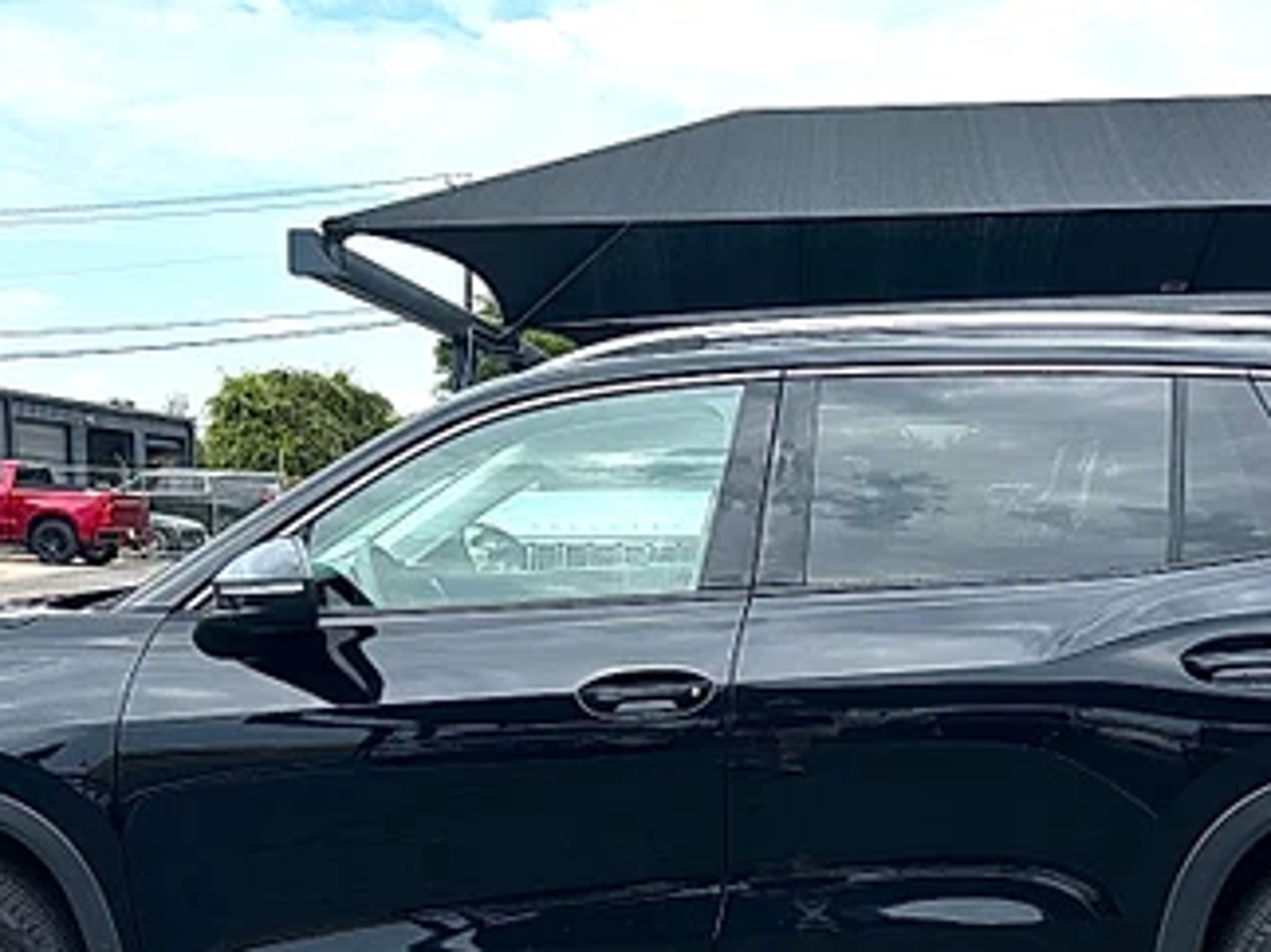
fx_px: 1909
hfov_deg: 36.8
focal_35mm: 52
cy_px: 745
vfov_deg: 27.5
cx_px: 693
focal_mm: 6.86
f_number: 1.78
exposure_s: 1/3058
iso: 80
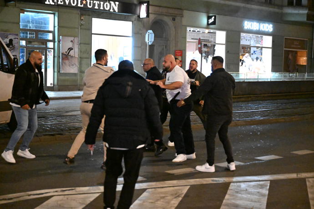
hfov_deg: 35.1
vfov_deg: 23.8
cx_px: 157
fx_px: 497
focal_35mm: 57
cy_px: 104
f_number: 2.8
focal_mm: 57
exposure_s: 1/500
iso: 25600
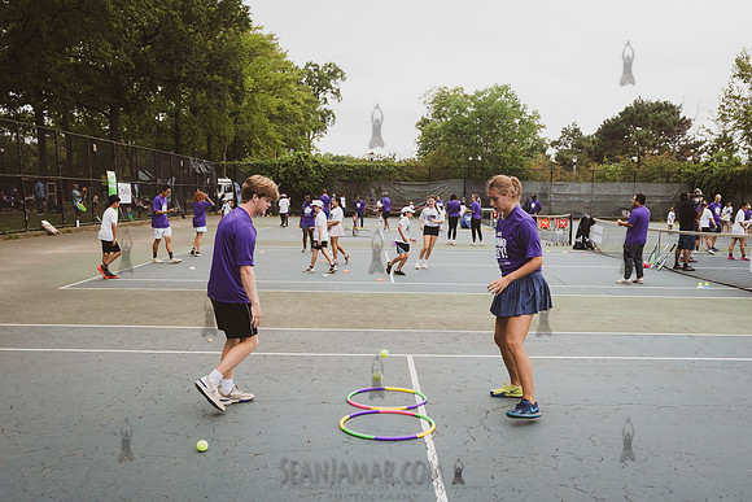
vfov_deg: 36.5
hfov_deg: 52.7
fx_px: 758
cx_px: 375
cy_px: 303
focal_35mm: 36
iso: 1000
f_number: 5
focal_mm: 29
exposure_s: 1/2500
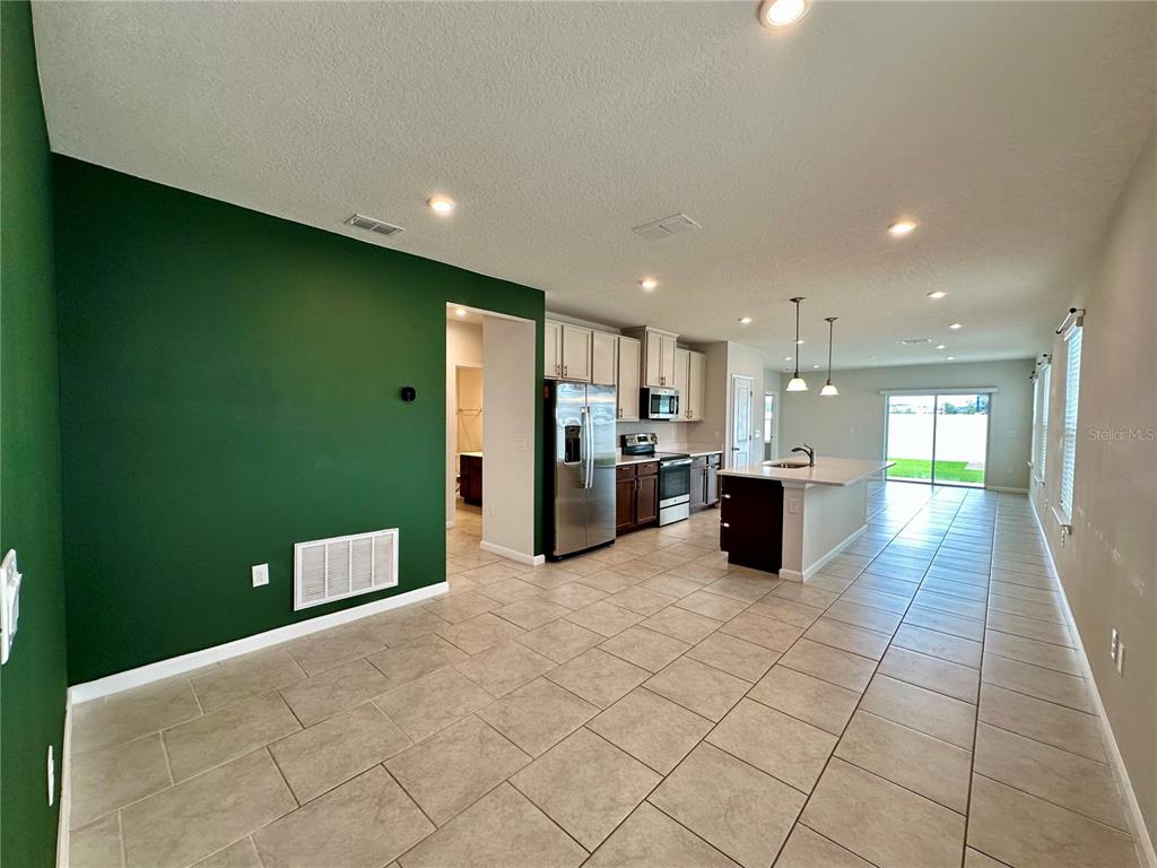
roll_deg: -0.3
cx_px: 578
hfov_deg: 102.1
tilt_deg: -2.3
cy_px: 434
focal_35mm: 14
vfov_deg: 85.7
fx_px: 468
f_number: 2.2
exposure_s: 1/120
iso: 160
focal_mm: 2.22
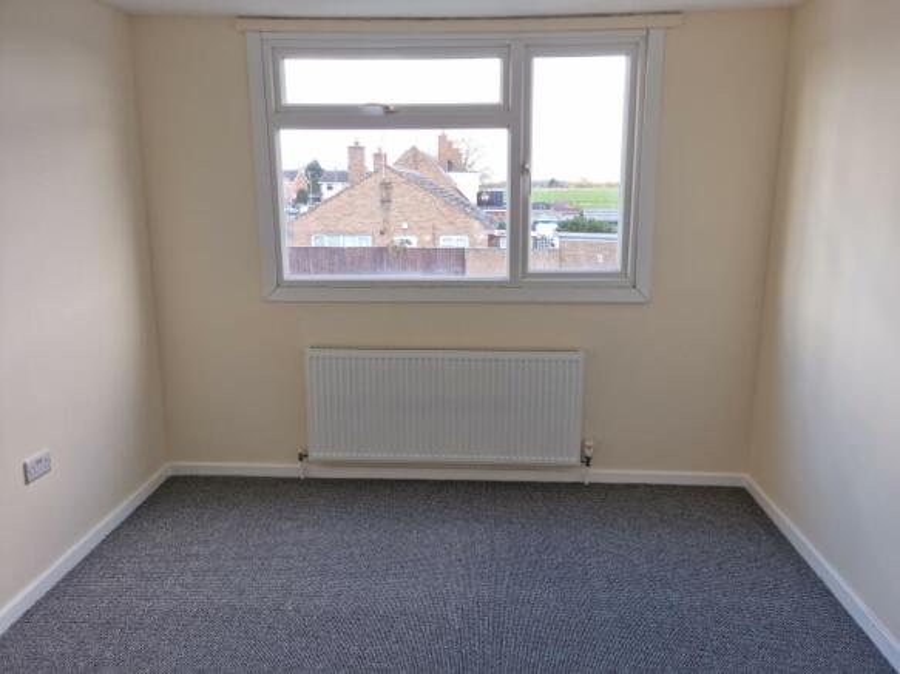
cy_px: 337
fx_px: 702
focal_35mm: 27
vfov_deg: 51.3
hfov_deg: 65.3
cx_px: 450
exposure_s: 1/50
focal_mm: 5.9
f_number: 2
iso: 25
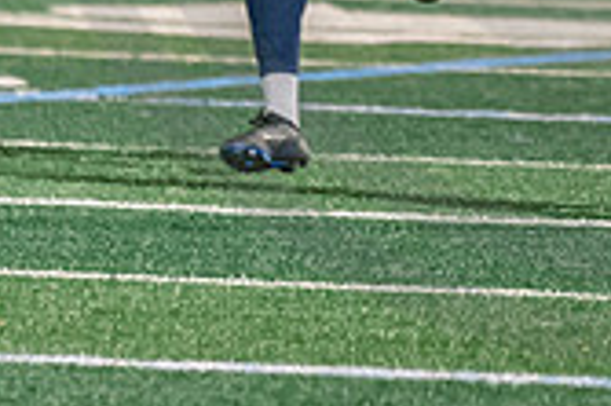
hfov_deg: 1.4
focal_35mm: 1523
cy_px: -482
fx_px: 25823
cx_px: 1051
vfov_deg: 0.9
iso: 3200
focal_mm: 200
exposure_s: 1/500
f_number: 2.8
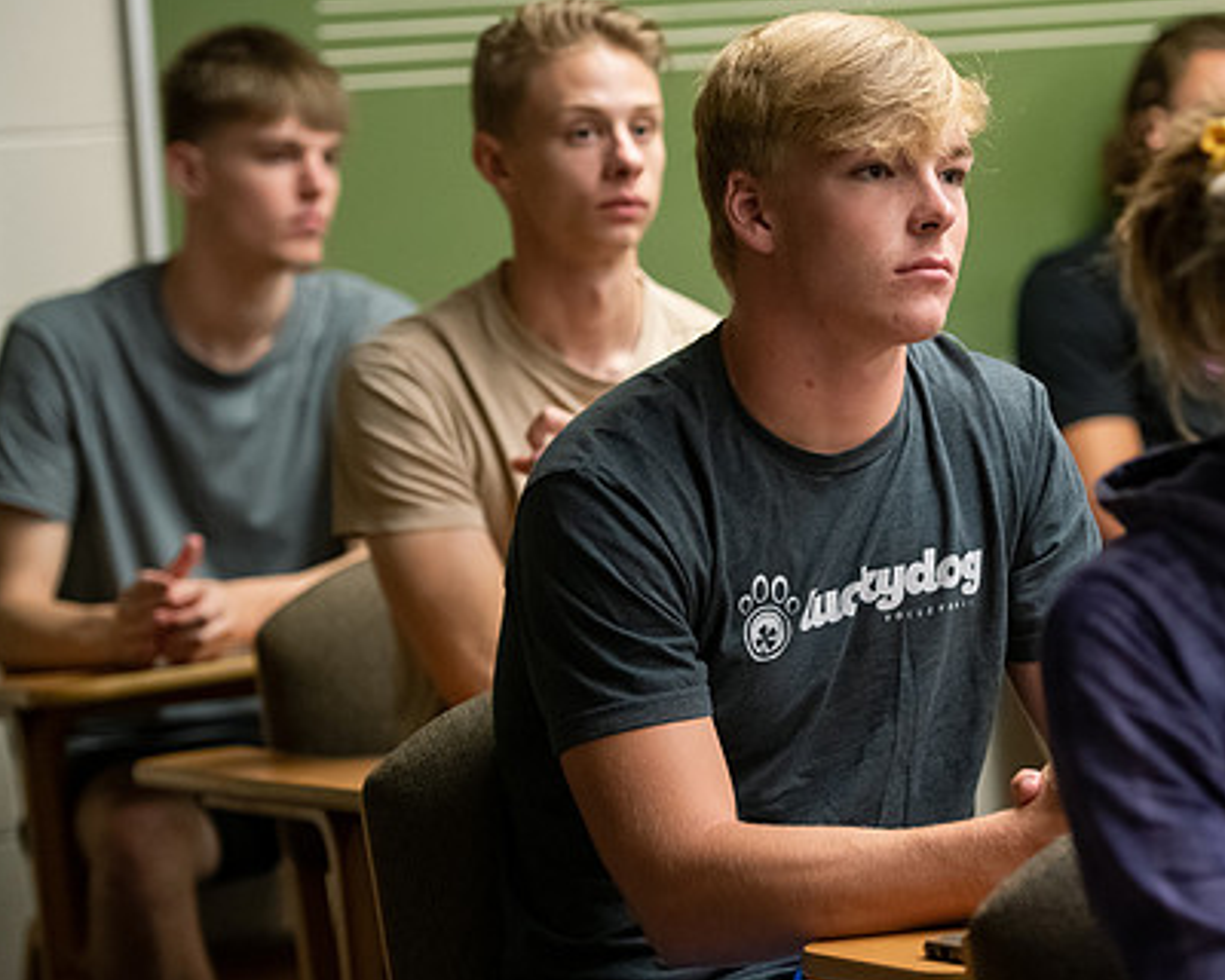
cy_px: 470
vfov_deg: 11.1
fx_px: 5039
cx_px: 845
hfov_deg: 13.8
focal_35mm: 139
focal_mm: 102
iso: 4000
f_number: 2.8
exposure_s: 1/200
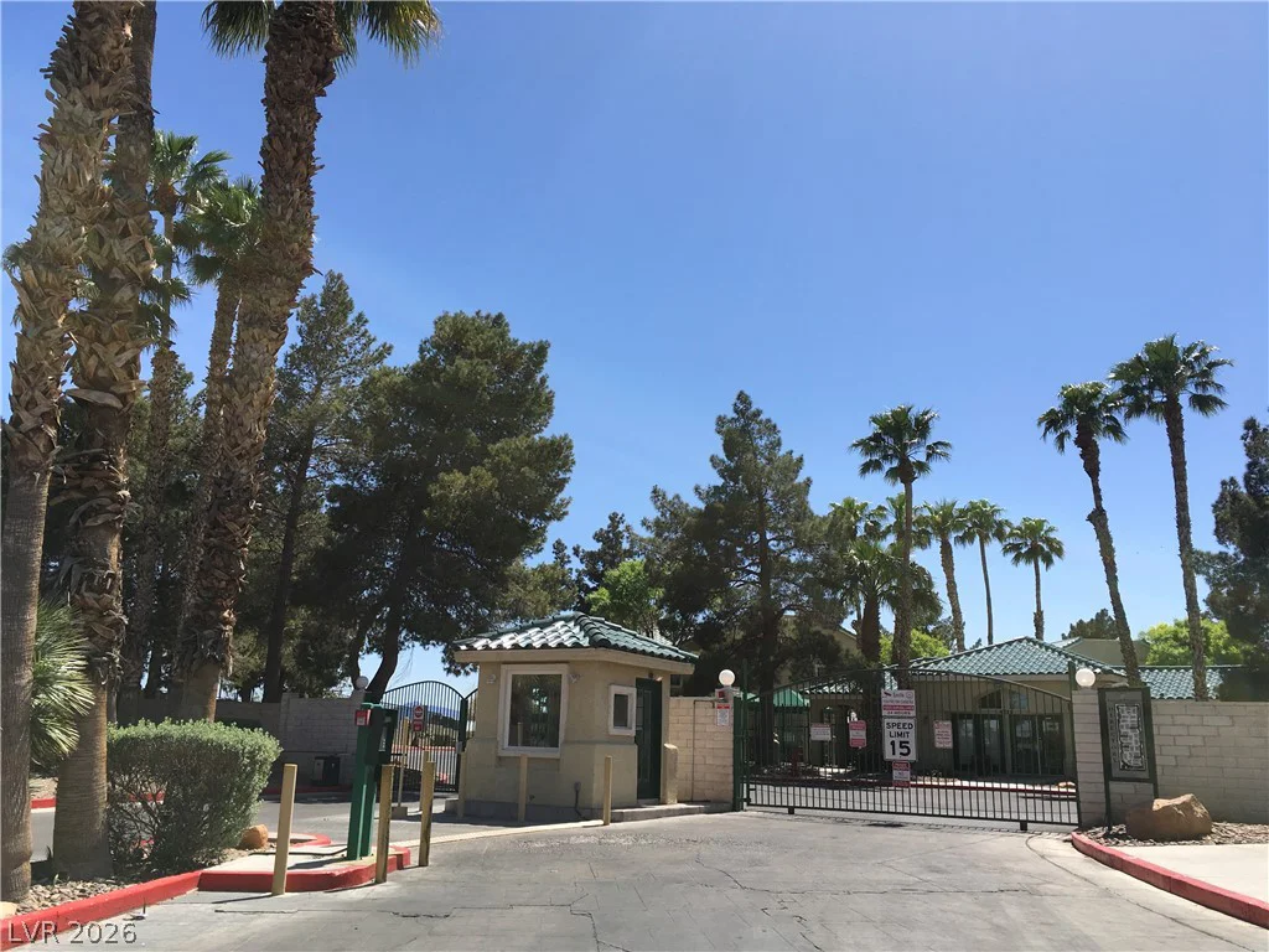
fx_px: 1063
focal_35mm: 29
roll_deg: -3.0
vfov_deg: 48.2
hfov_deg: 61.7
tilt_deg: +14.6
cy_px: 476
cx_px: 634
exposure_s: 1/1603
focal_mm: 4.15
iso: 25
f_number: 2.2
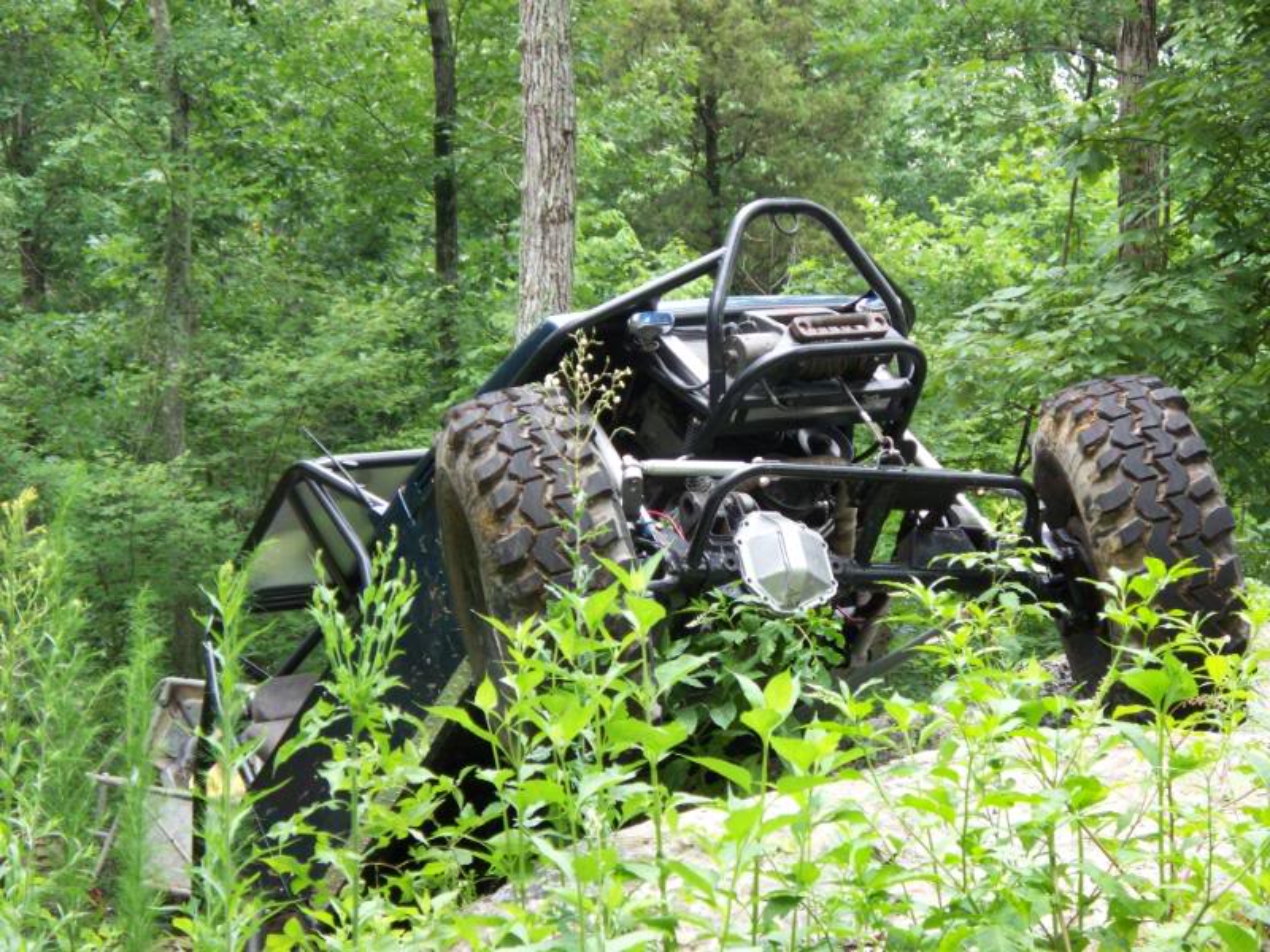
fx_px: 3852
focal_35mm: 105
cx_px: 635
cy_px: 476
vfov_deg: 14.1
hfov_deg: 18.7
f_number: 3.8
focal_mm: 22.05
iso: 160
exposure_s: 1/100
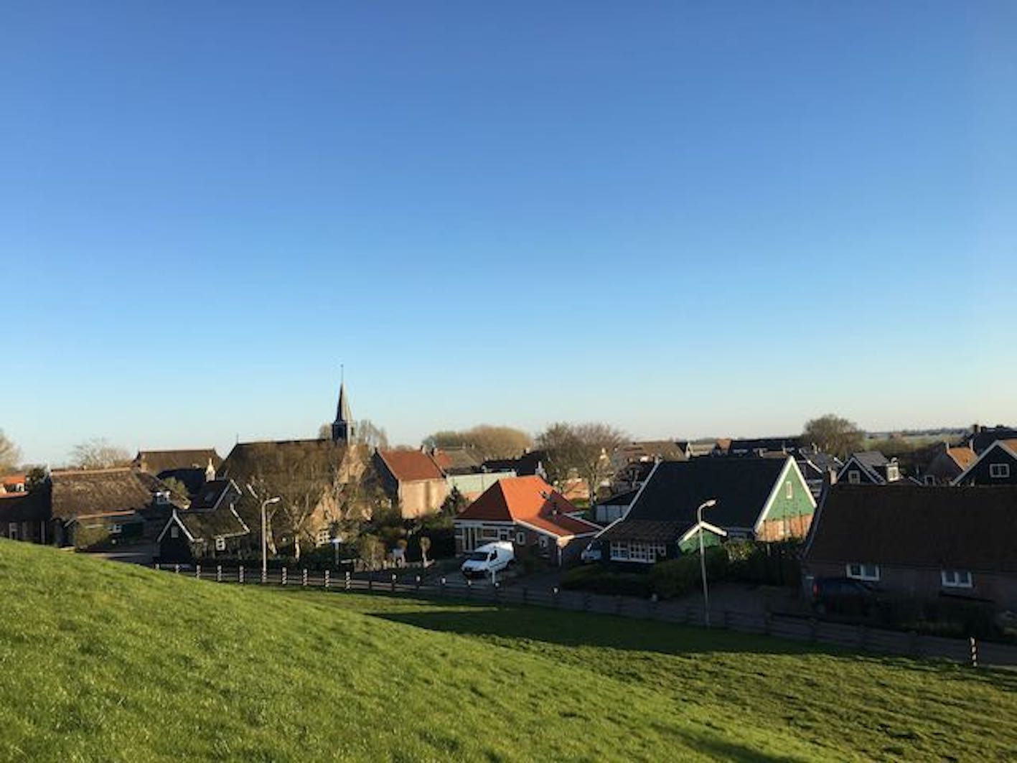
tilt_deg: +5.1
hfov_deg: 61.7
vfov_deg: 48.2
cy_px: 382
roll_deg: +2.8
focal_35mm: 29
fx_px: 852
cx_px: 508
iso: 25
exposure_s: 1/916
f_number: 2.2
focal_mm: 4.15
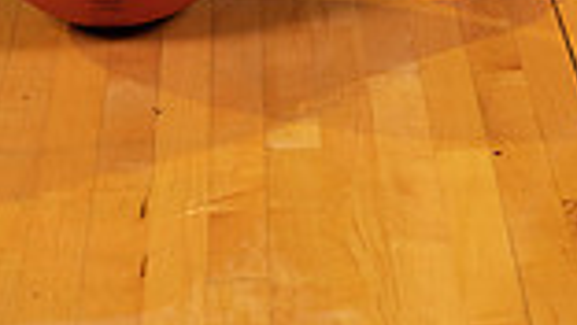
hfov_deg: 11.0
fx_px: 3001
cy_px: -488
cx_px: 403
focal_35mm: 196
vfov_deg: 5.9
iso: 320
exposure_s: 1/320
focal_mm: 65
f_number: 7.1
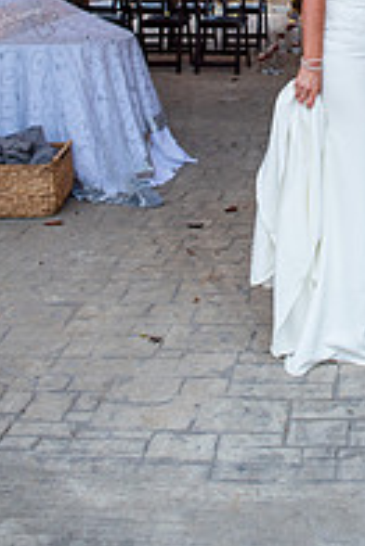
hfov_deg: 23.3
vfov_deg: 31.5
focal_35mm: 55
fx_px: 835
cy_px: -75
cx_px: 390
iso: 500
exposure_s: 1/100
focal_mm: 24
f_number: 3.5
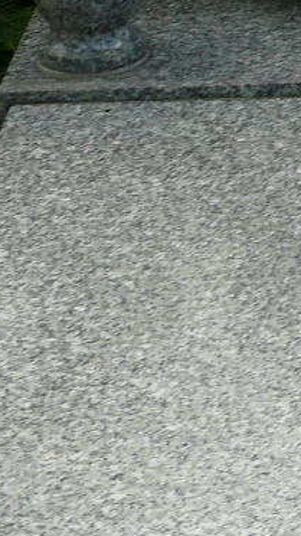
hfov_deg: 7.3
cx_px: 468
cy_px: 140
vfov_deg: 13.1
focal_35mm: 164
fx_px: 2329
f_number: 4
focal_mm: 7.4
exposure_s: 1/250
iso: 100
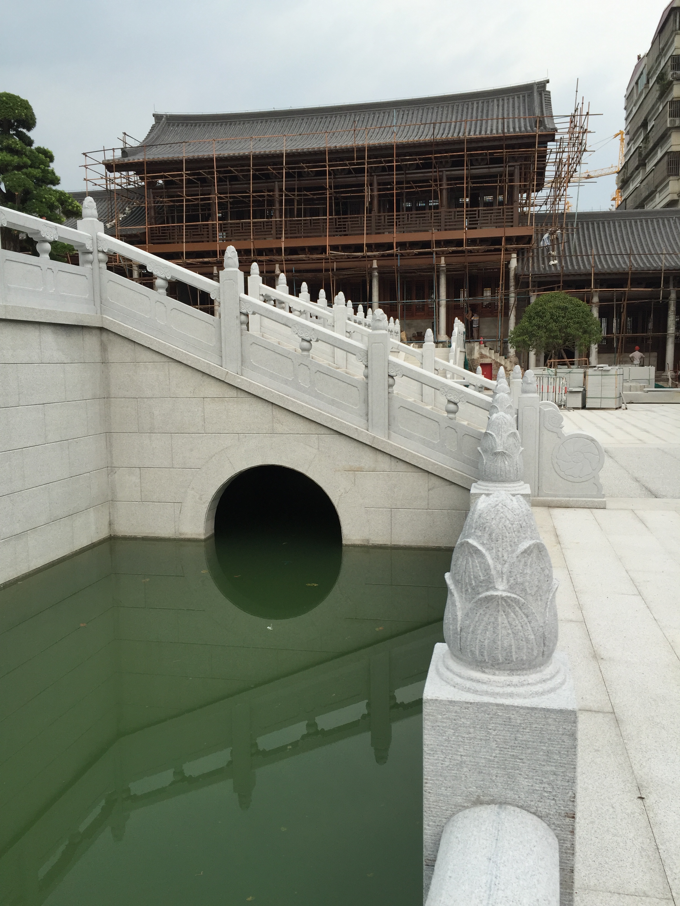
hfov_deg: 48.2
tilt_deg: -7.2
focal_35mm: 29
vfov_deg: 61.7
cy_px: 453
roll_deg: +0.8
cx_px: 340
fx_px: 760
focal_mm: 4.15
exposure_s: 1/284
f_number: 2.2
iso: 32
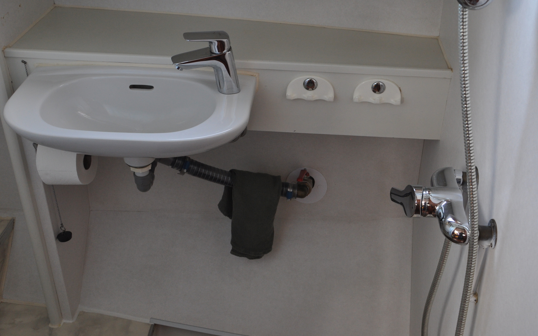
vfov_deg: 29.7
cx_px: 325
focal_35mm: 43
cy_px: 111
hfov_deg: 45.9
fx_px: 631
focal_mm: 22
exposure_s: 1/30
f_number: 5.6
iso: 400
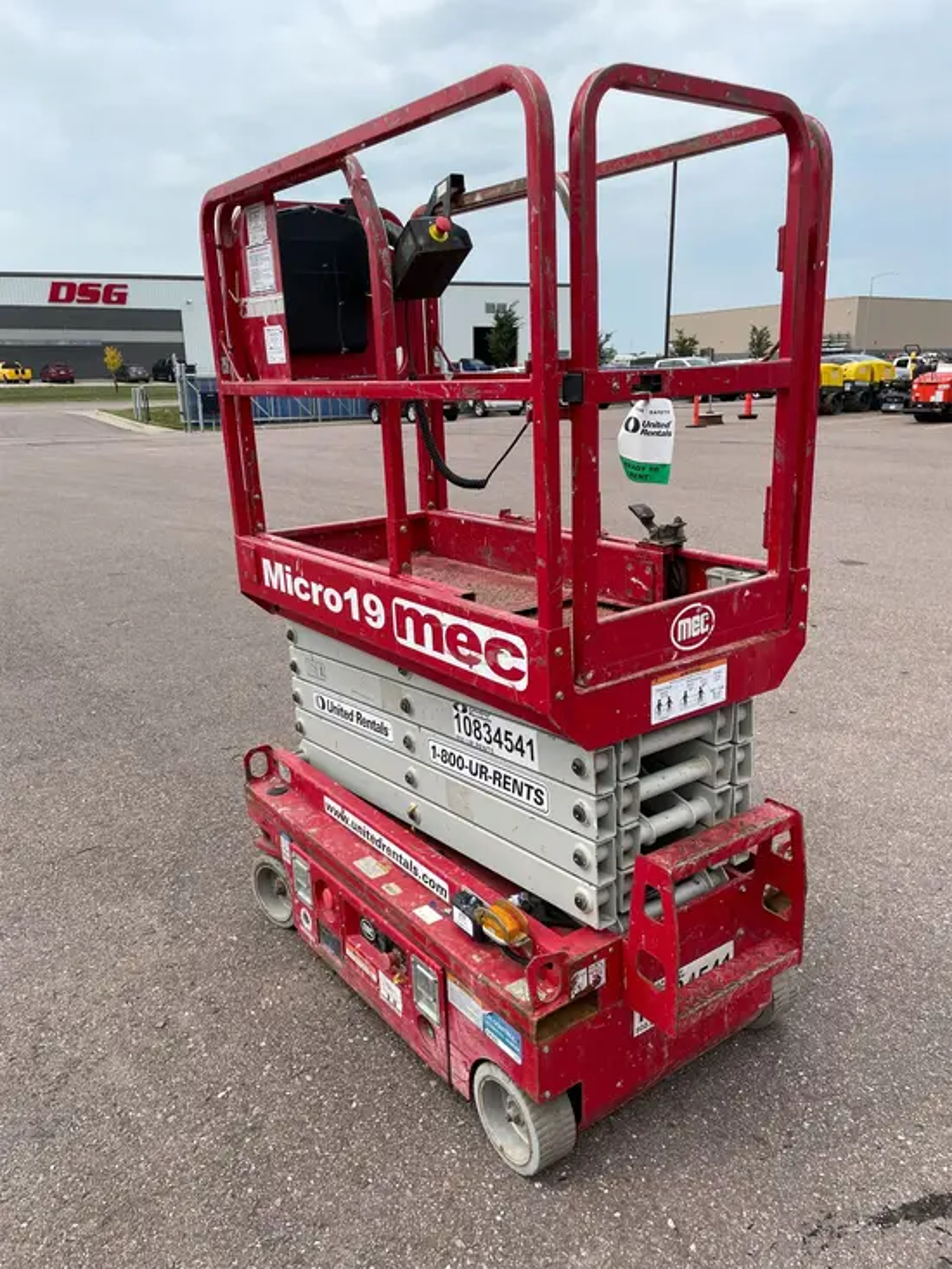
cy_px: 634
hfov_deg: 53.1
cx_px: 476
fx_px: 953
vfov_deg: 67.3
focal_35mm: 26
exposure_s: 1/2747
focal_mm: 4.2
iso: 32
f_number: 1.6
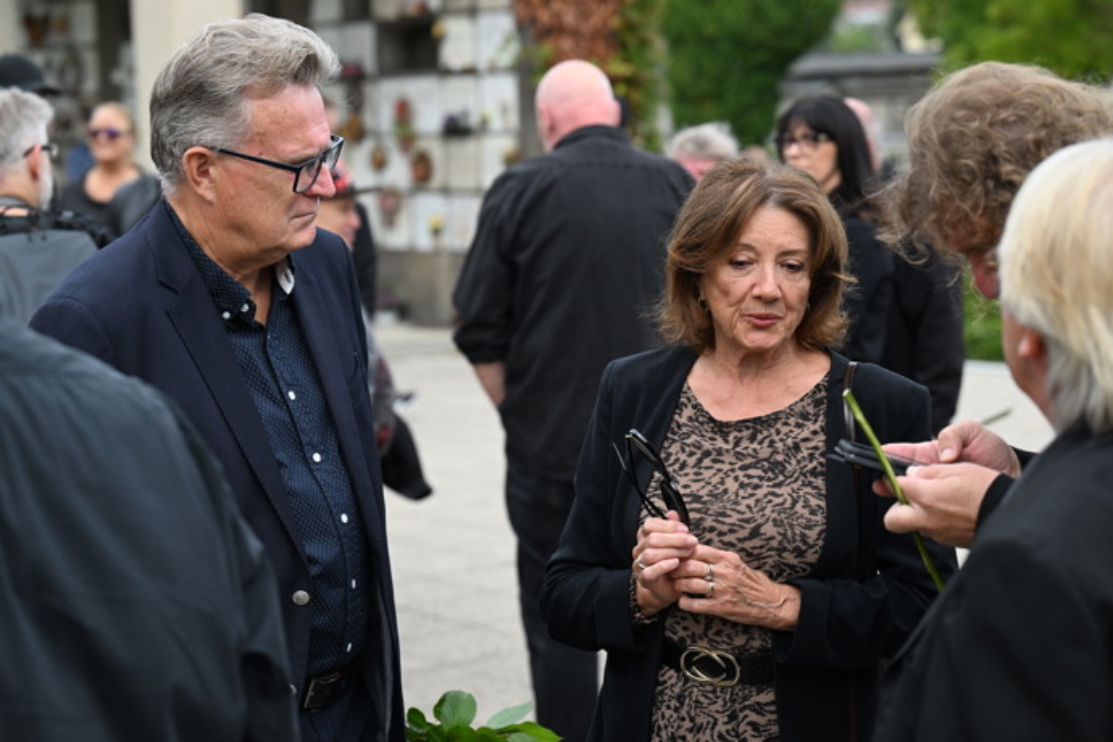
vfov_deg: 17.3
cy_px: 371
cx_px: 556
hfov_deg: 25.7
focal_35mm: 79
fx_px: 2442
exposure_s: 1/1600
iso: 500
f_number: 4
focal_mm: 79
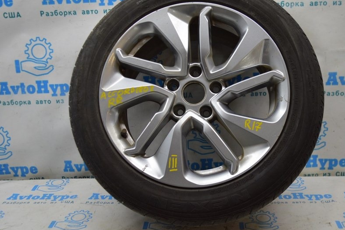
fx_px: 412
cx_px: 182
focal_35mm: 43
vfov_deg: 31.1
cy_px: 99
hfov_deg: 45.4
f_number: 4.5
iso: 400
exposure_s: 1/80
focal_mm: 22
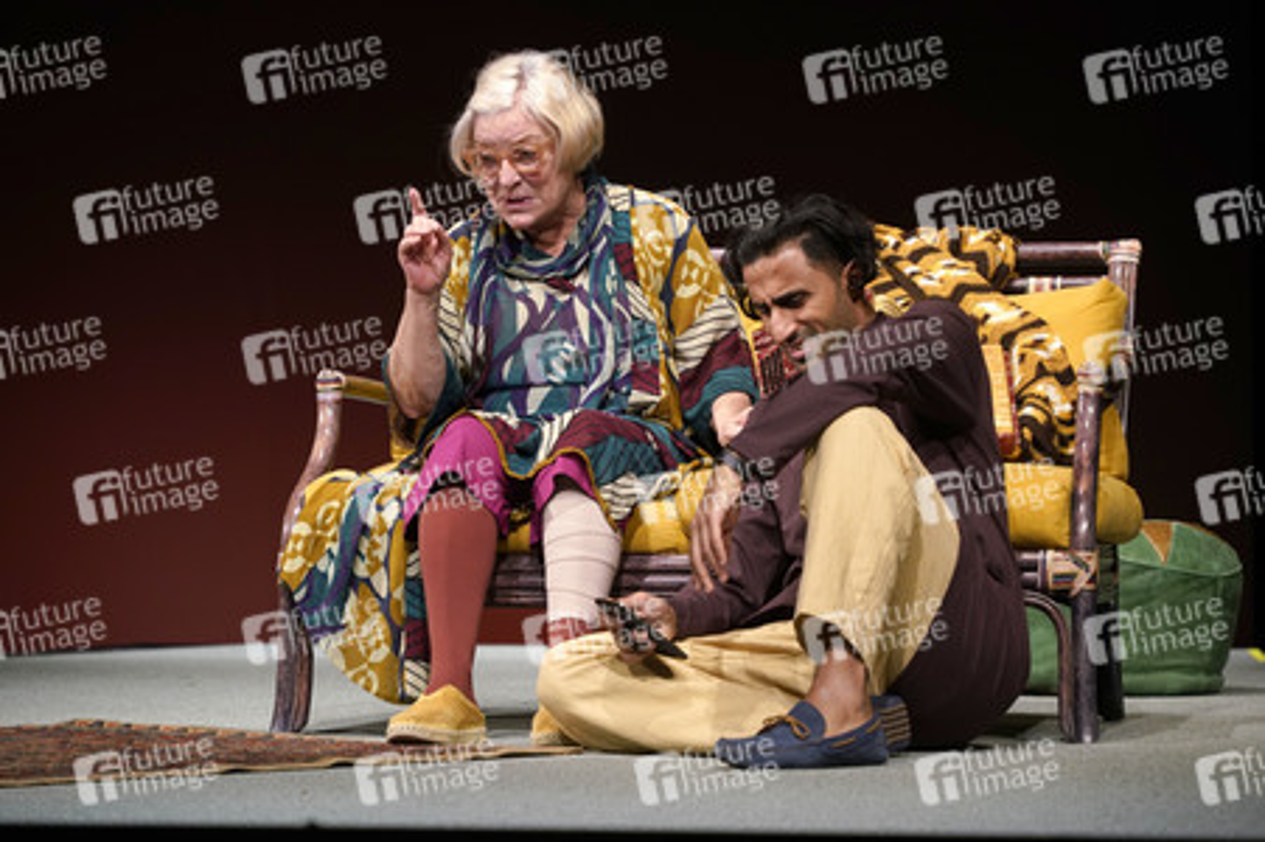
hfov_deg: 14.8
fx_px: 4881
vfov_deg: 9.9
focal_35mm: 139
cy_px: 421
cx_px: 632
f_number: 5.6
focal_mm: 139
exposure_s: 1/200
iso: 1600
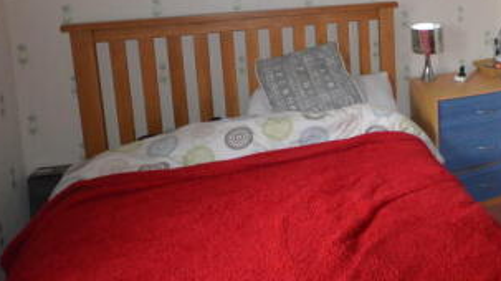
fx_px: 451
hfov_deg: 52.0
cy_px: 7
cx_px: 440
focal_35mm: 34
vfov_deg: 32.1
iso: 560
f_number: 4
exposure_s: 1/60
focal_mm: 10
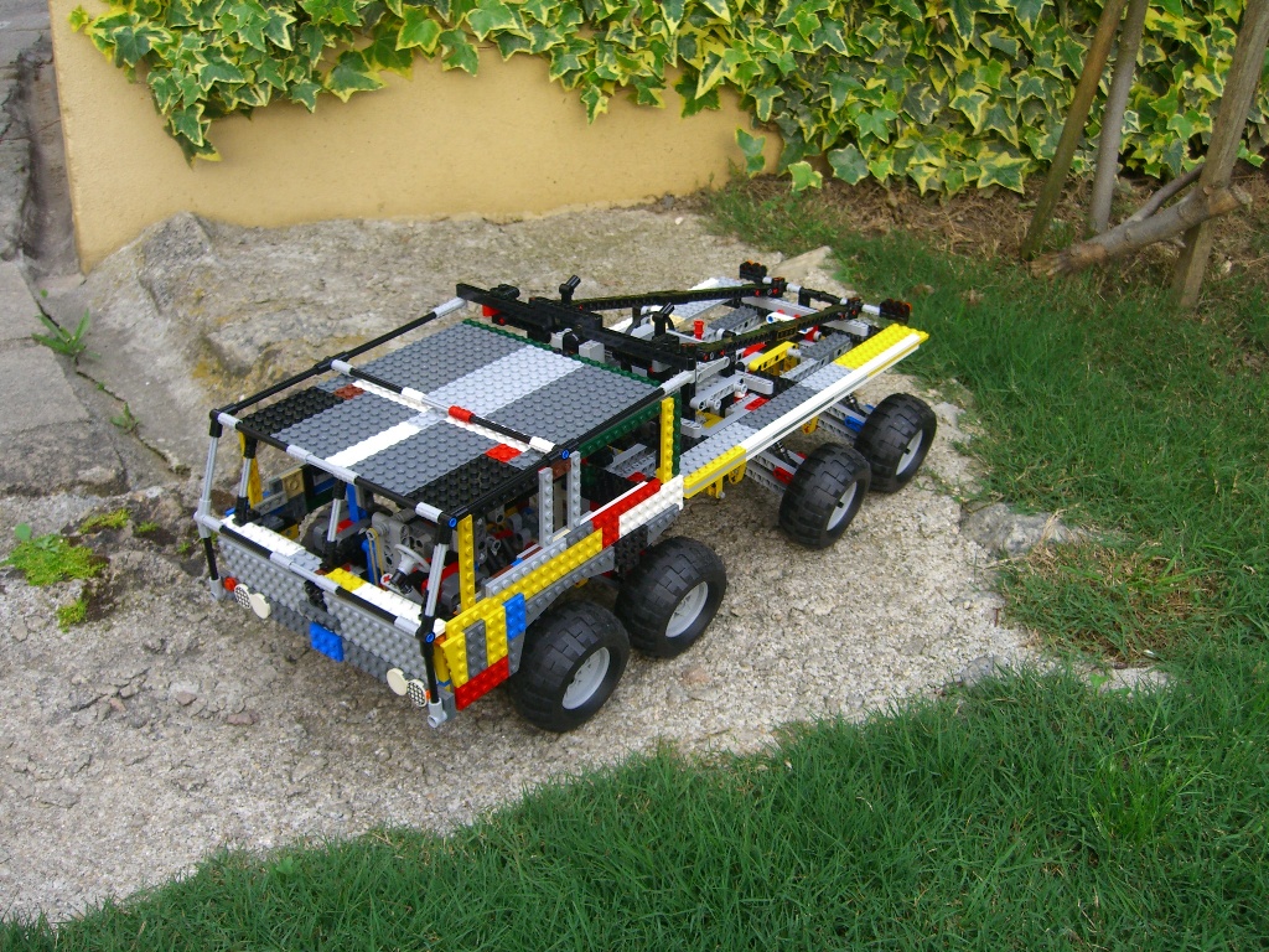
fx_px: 1393
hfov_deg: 49.0
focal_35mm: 38
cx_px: 634
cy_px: 476
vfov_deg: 37.7
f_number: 2.8
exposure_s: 1/100
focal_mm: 7.9
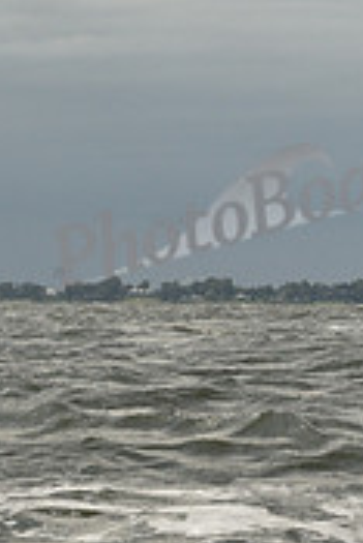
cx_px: -107
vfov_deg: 8.7
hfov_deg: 5.9
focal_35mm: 232
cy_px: -223
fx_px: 3502
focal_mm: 70
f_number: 11
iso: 320
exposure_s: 1/1600
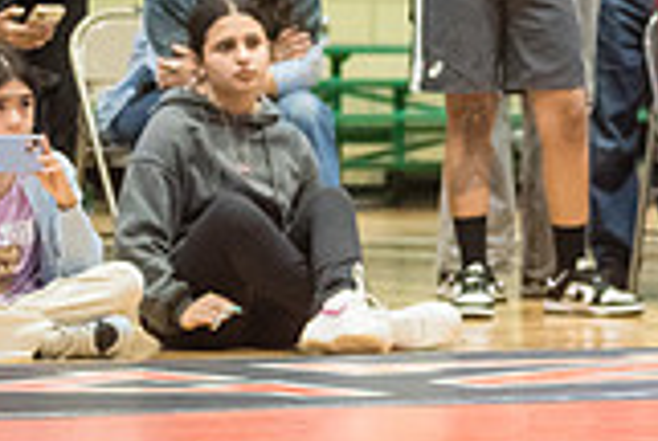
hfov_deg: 6.7
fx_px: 5493
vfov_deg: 4.6
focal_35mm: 300
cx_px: 1030
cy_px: -76
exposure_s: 1/400
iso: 8000
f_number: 3.5
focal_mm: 80
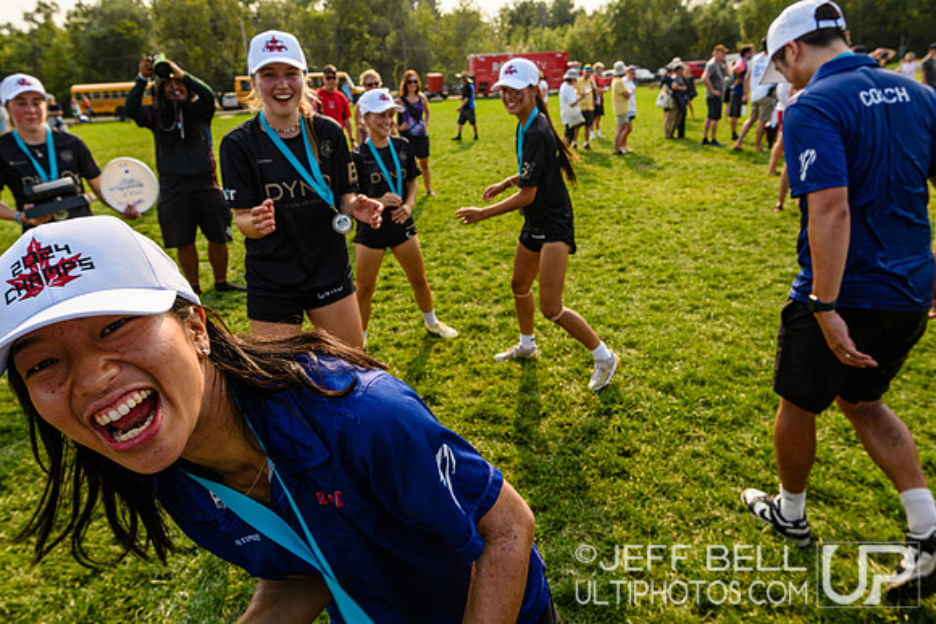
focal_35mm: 24
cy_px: 312
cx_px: 468
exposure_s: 1/400
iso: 100
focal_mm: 16
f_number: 5.6
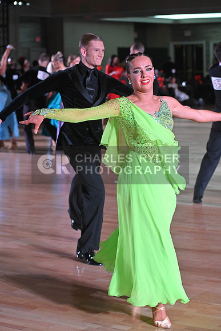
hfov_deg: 14.4
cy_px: 166
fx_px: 874
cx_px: 110
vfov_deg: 21.5
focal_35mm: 95
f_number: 5.6
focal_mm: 95
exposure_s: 1/400
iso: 5000
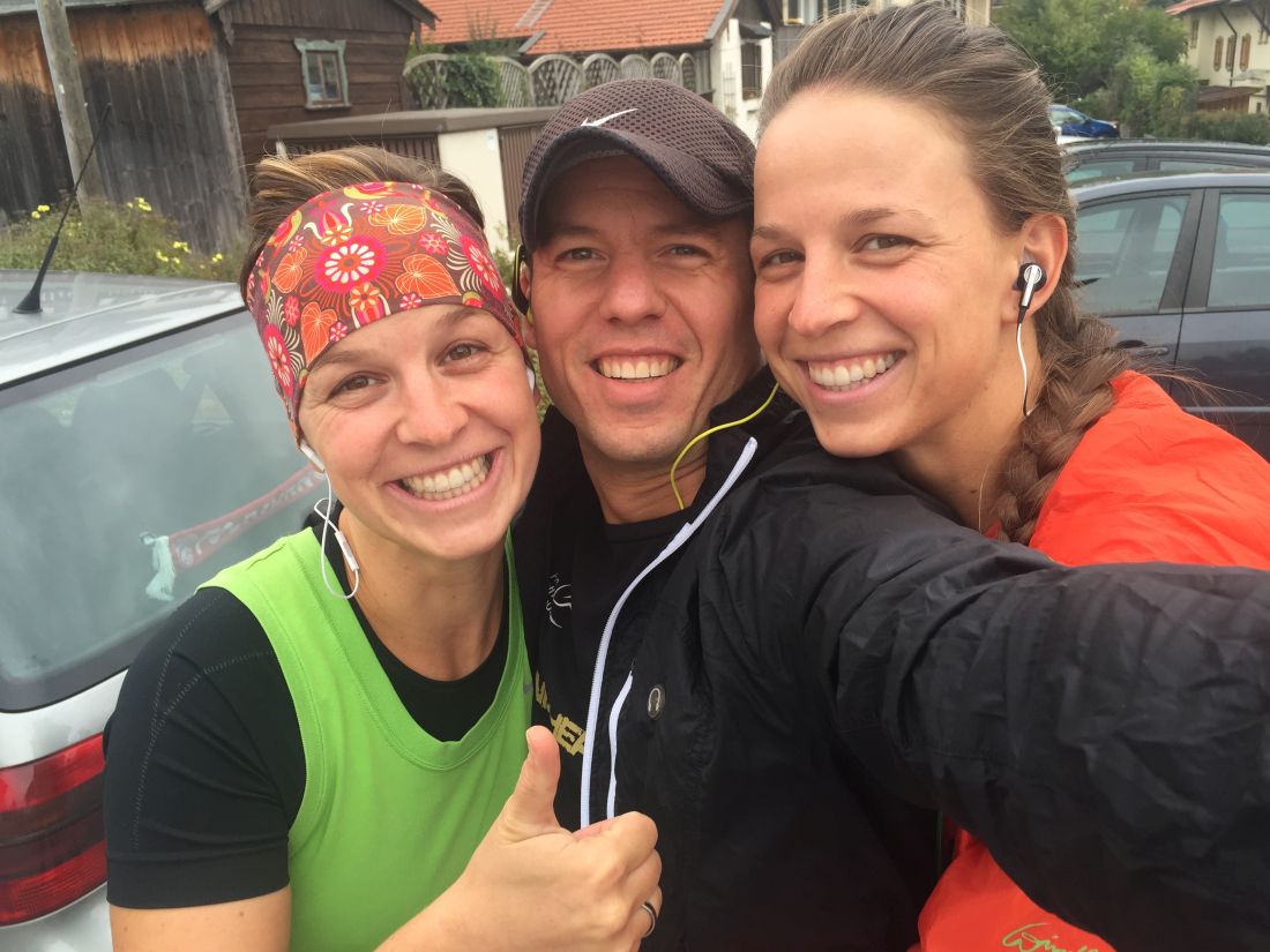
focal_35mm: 29
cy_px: 476
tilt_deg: -18.4
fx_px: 1064
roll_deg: +2.4
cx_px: 635
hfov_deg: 61.7
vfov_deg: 48.2
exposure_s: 1/181
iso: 32
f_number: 2.2
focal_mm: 4.15
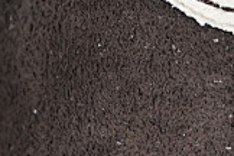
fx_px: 3250
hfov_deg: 4.1
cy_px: 107
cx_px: 338
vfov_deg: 2.7
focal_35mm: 500
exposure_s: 1/60
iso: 160
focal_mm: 50
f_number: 6.3
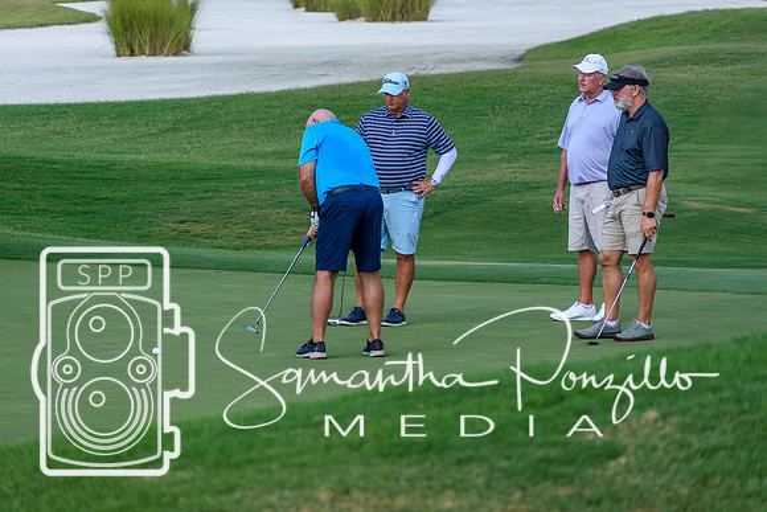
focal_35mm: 210
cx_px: 384
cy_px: 256
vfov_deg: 6.5
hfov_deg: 9.8
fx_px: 4475
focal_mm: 140
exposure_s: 1/1600
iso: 400
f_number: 4.8
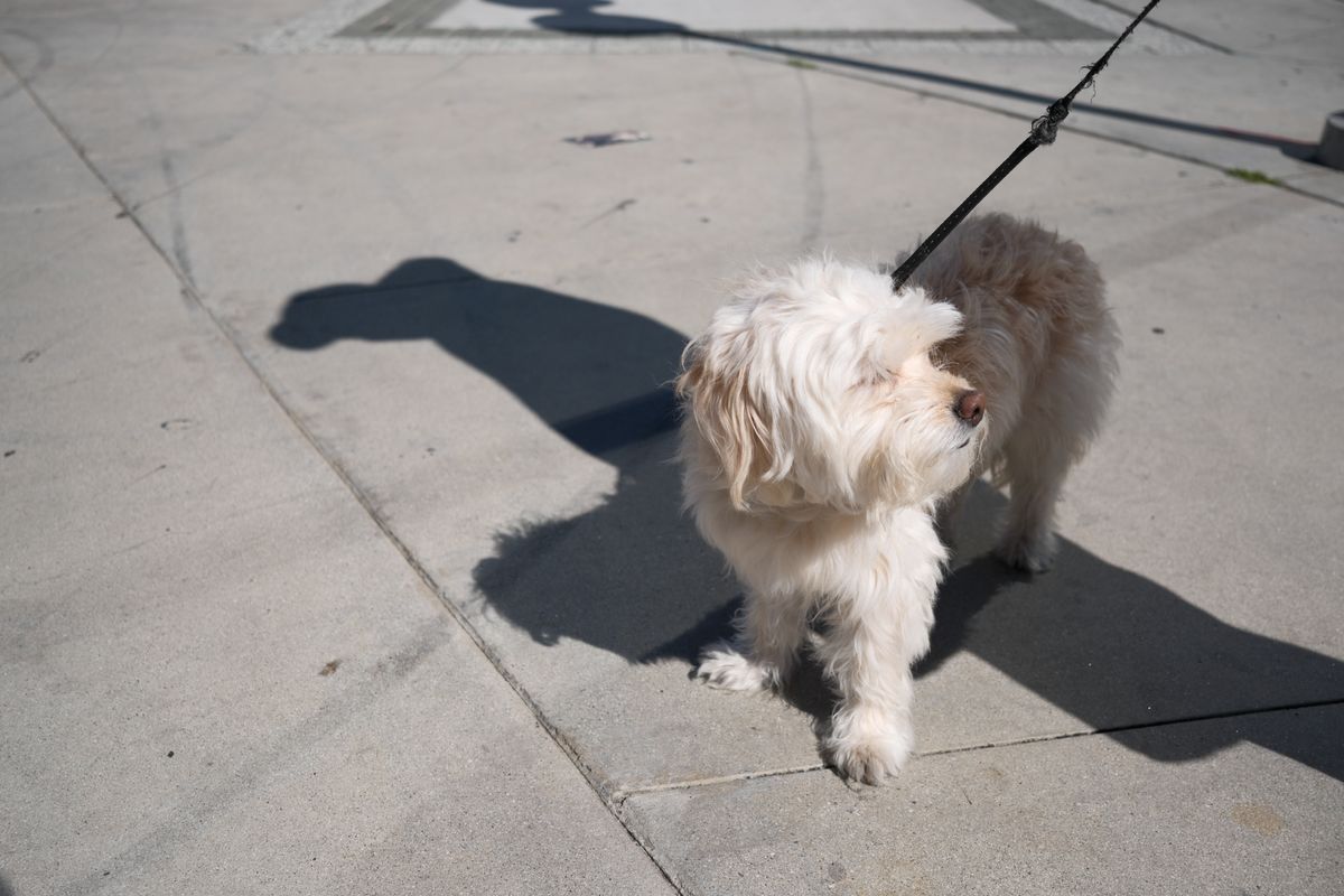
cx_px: 672
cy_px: 448
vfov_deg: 37.9
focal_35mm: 35
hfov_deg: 54.4
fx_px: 1307
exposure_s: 1/3000
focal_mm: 23
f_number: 3.2
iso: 125
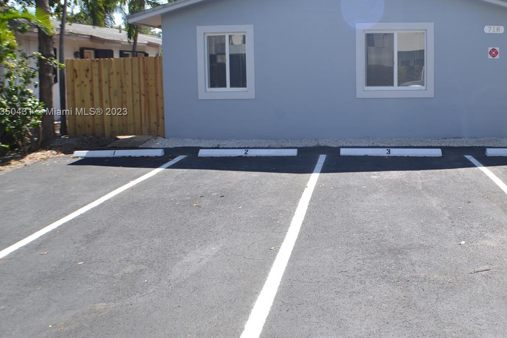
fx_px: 676
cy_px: 113
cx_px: 349
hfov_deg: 40.5
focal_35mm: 48
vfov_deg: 27.9
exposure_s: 1/320
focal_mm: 22
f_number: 5
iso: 100
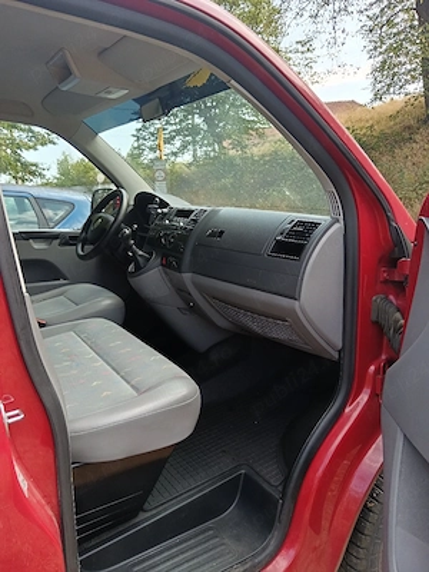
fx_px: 446
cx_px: 214
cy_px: 286
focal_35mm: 27
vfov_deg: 65.3
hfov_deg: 51.4
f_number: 1.9
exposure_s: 1/101
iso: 183
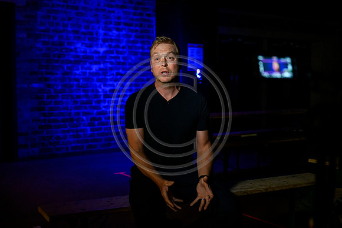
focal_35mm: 47
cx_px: 171
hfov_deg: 41.9
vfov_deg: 28.7
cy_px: 114
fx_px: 447
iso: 6400
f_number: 2.8
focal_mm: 47
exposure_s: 1/200
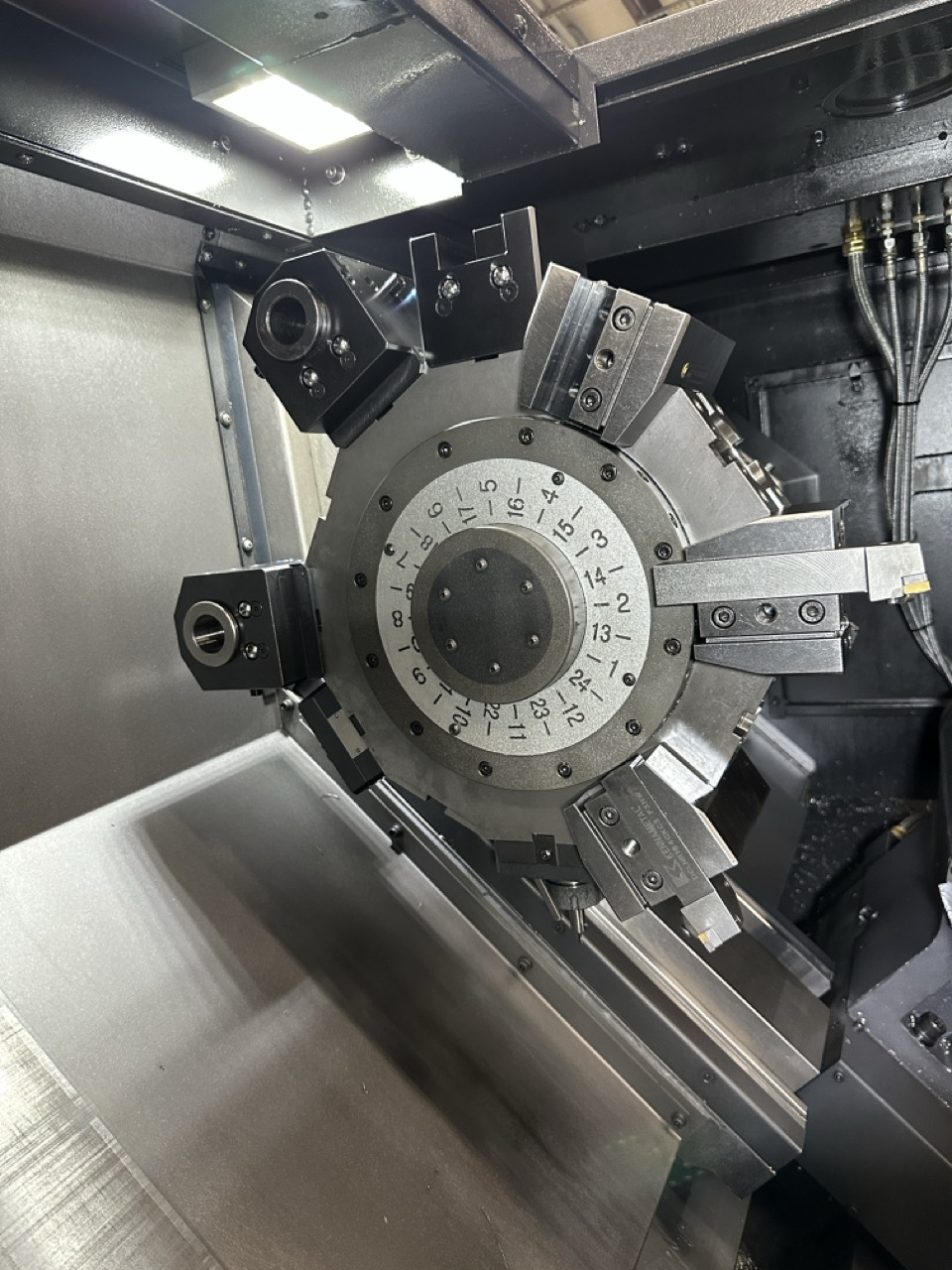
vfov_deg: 71.6
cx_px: 476
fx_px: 880
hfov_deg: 56.8
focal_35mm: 24
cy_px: 635
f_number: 1.78
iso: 400
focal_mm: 6.86
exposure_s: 1/60
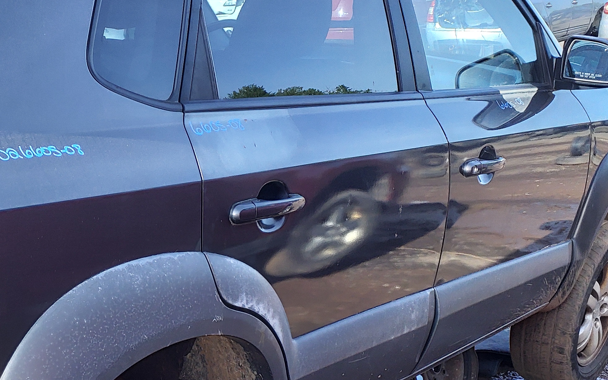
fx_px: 961
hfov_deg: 33.5
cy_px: 245
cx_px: 78
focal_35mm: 58
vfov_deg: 22.3
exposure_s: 1/141
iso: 40
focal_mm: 3.58
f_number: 1.9
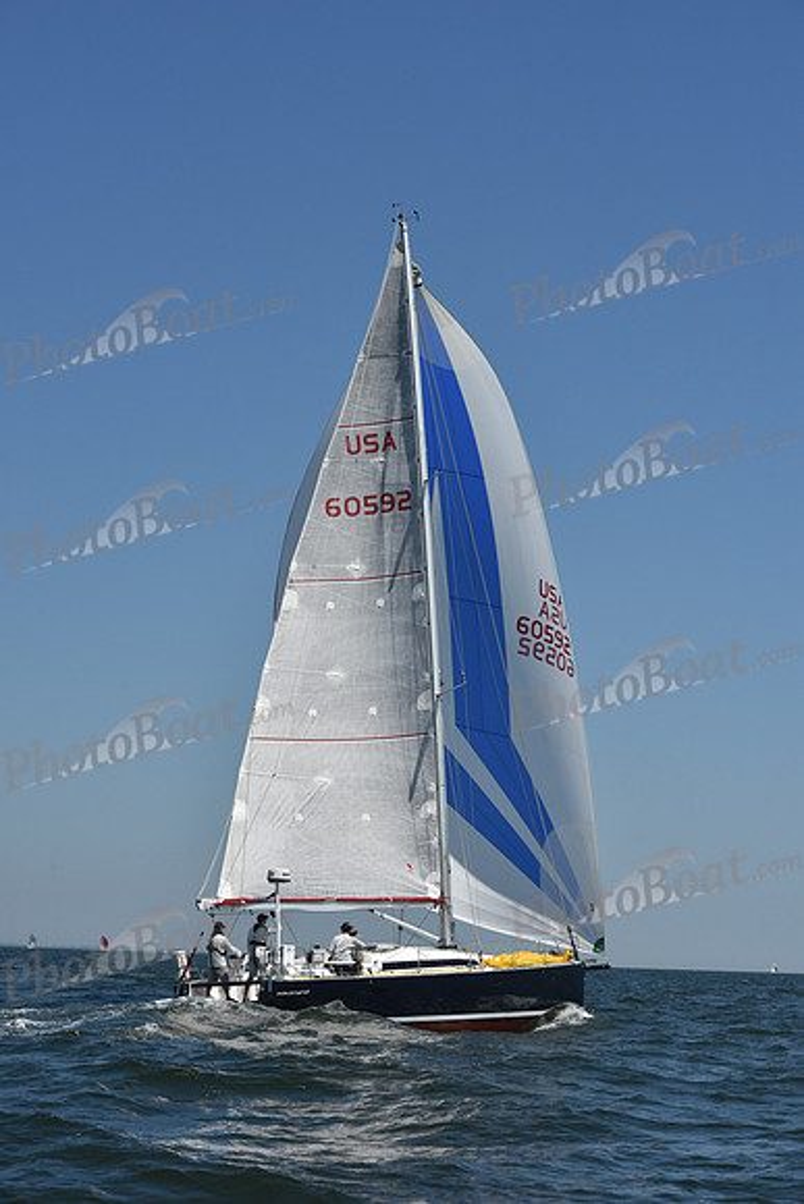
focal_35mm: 70
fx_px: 2343
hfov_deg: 19.5
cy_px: 602
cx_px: 402
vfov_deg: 28.8
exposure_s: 1/1250
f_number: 10
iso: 250
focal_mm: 70
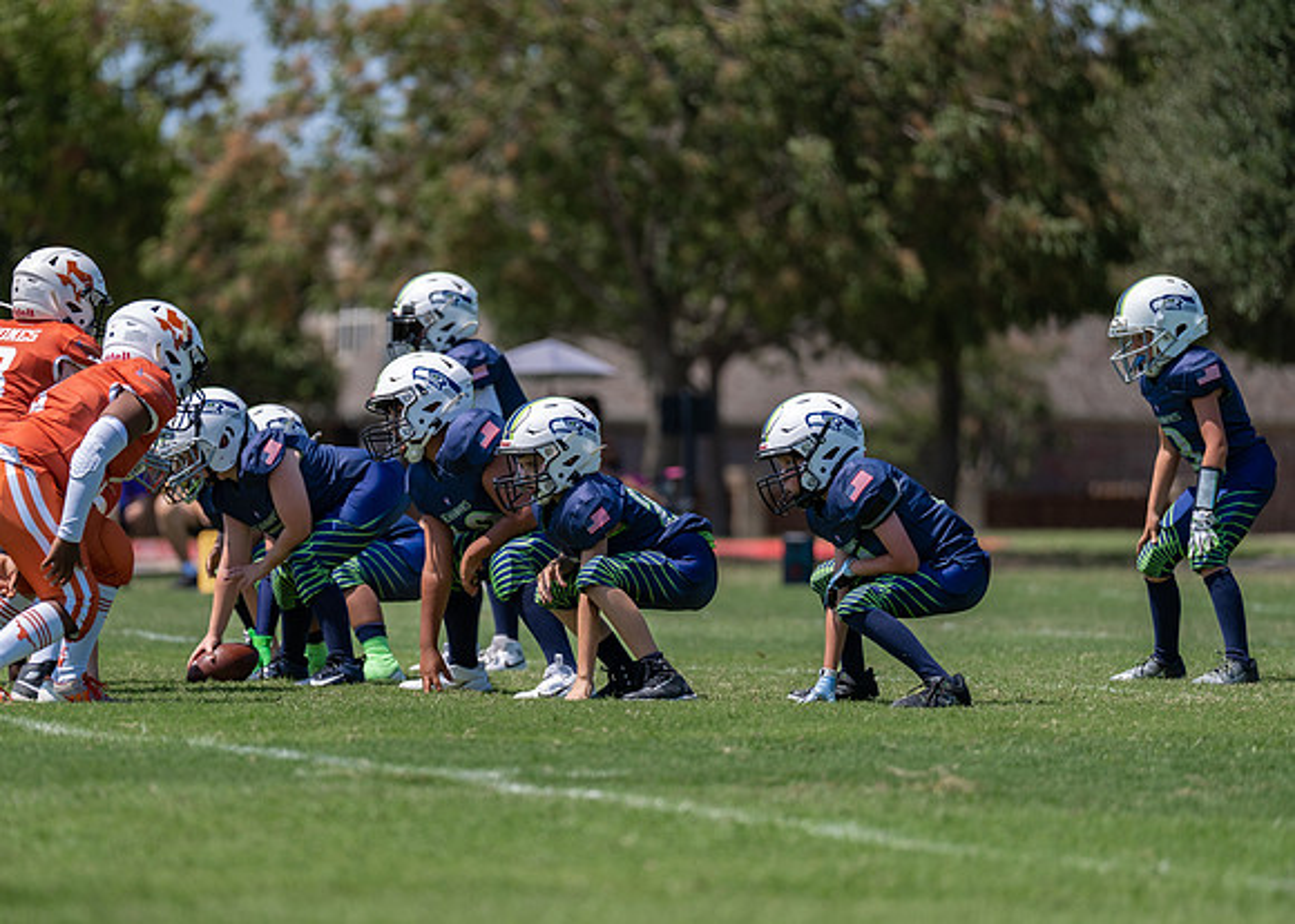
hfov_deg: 8.0
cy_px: 544
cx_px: 496
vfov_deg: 5.7
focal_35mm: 253
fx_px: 9293
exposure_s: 1/2500
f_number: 2.8
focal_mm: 200
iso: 160
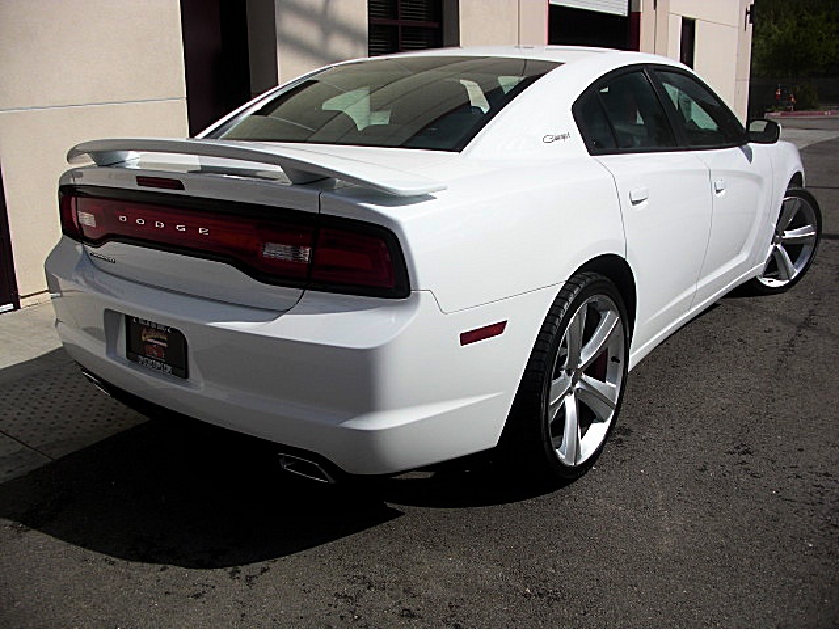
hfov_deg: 51.4
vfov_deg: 39.7
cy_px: 314
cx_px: 420
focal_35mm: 36
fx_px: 873
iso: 50
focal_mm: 6.3
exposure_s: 1/320
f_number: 7.9
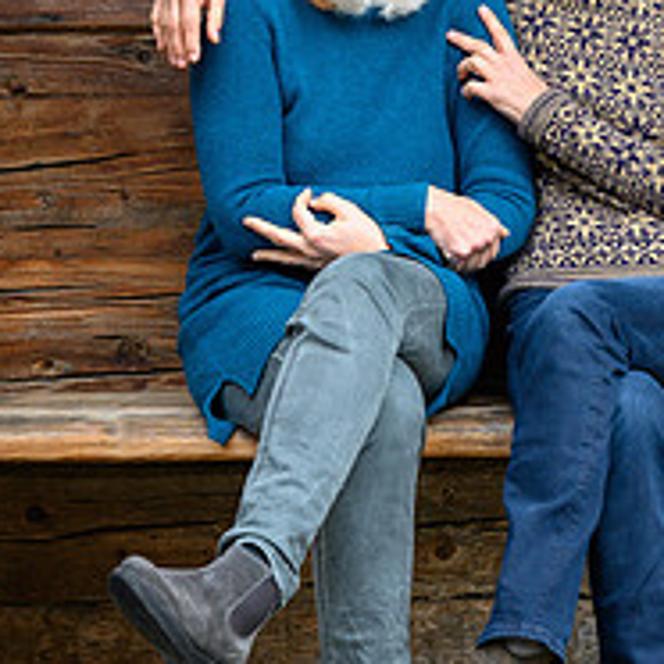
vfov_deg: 12.1
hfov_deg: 12.1
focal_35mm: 144
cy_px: 193
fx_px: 3125
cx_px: 512
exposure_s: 1/250
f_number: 4
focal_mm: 70
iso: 640
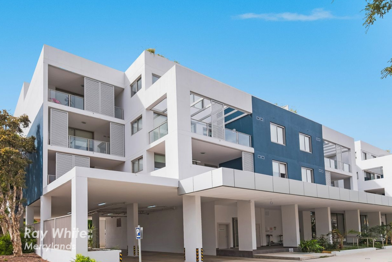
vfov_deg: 77.5
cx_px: 196
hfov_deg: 100.3
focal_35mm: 15
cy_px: 131
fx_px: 163
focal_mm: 10
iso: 220
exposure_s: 1/60
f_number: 4
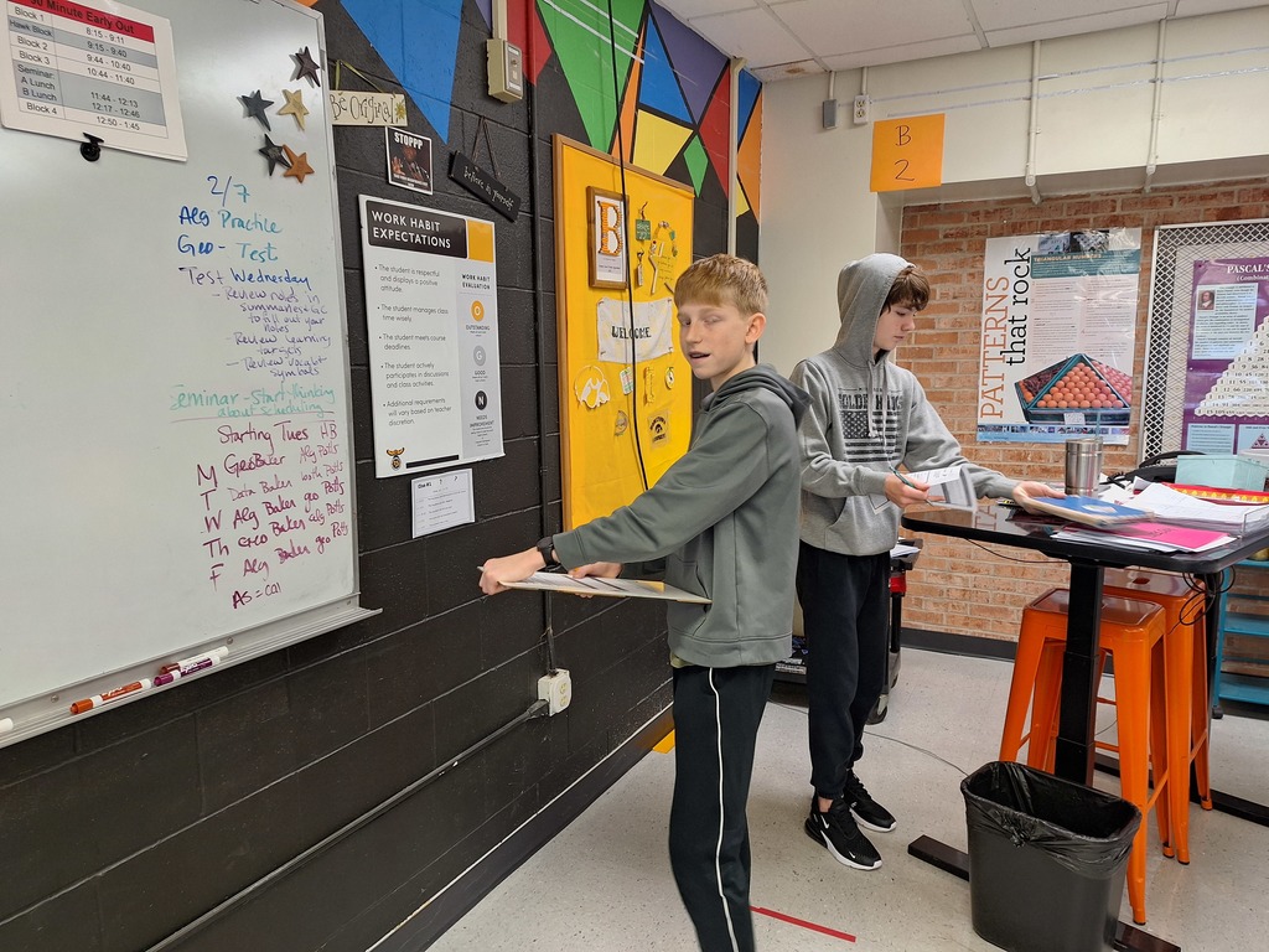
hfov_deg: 73.9
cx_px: 634
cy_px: 476
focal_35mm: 23
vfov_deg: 58.9
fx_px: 843
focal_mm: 5.54
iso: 64
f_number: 1.8
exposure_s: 1/40
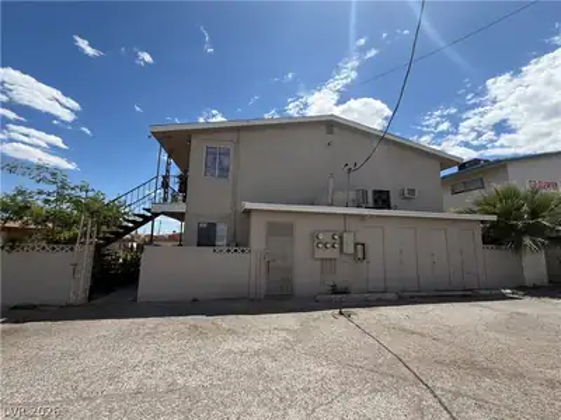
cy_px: 210
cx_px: 280
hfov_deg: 102.1
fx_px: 227
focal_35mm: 14
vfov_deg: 85.7
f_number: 2.2
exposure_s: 1/1087
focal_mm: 2.22
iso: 20
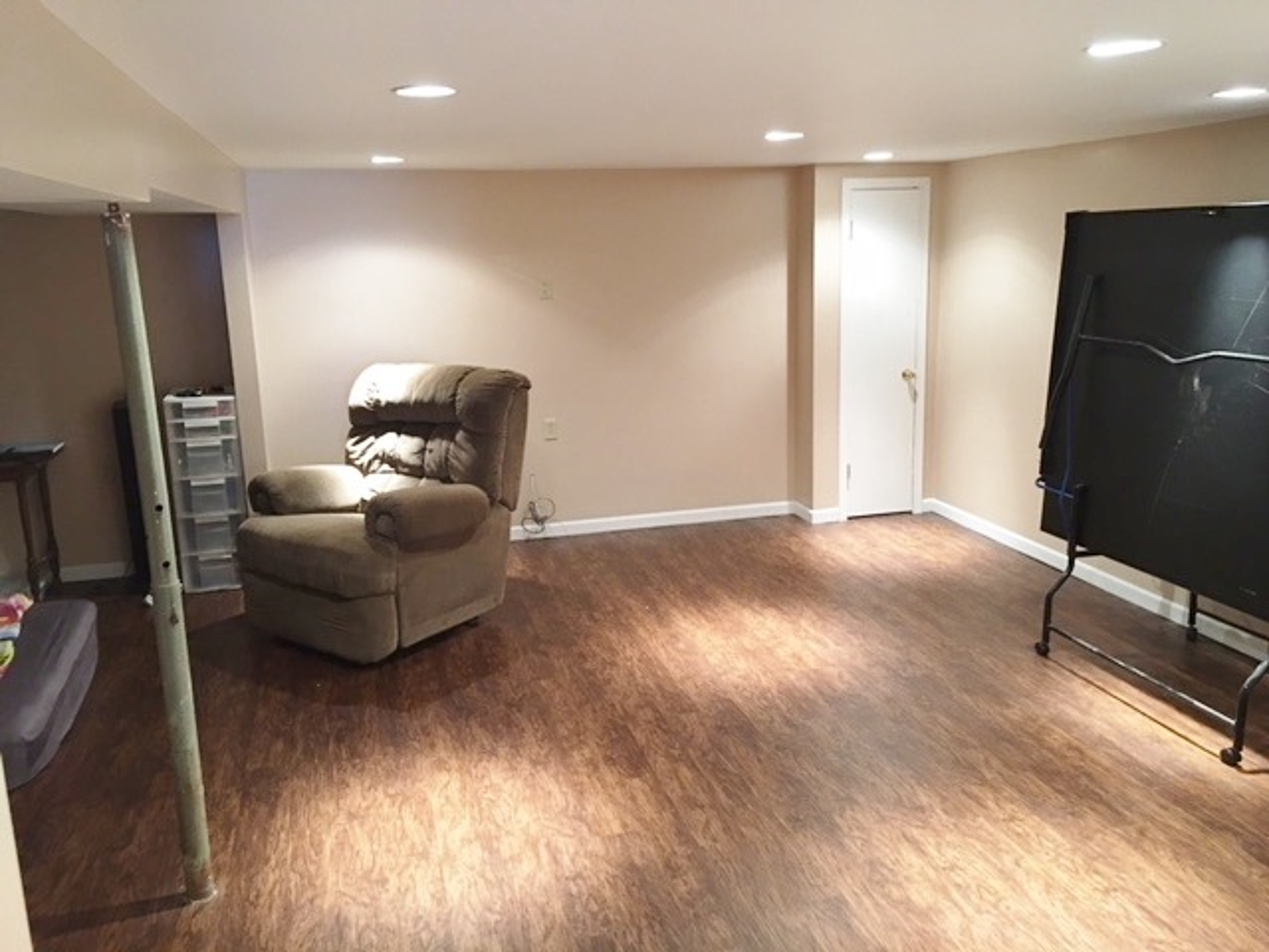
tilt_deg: -11.0
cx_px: 634
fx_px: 1063
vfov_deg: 48.2
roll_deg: +1.0
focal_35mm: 29
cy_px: 476
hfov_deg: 61.7
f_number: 2.2
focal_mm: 4.15
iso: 100
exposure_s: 1/10
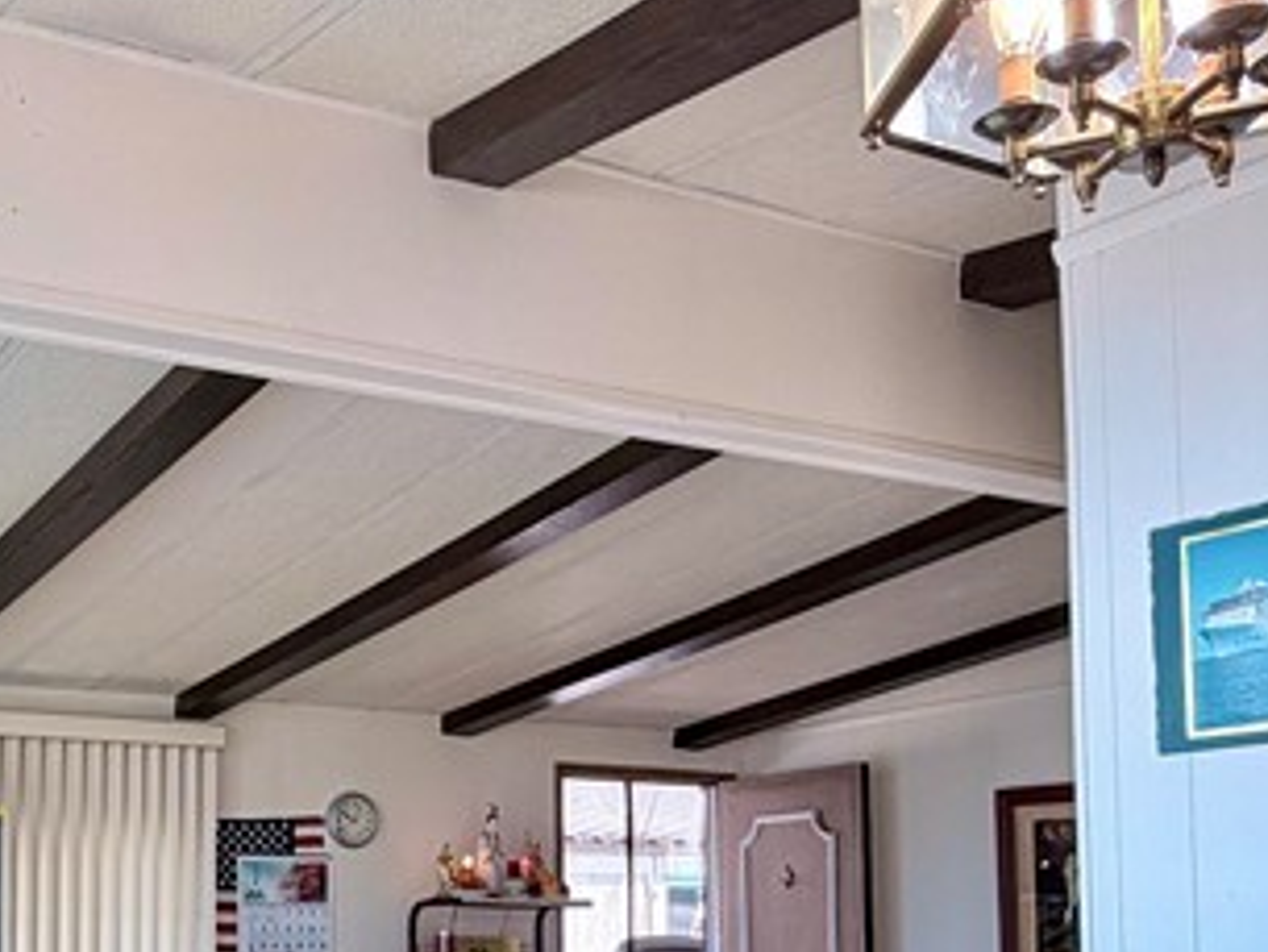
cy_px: 836
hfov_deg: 38.6
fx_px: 1722
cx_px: 224
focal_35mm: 47
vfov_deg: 29.7
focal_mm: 2.22
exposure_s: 1/120
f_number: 2.2
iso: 80
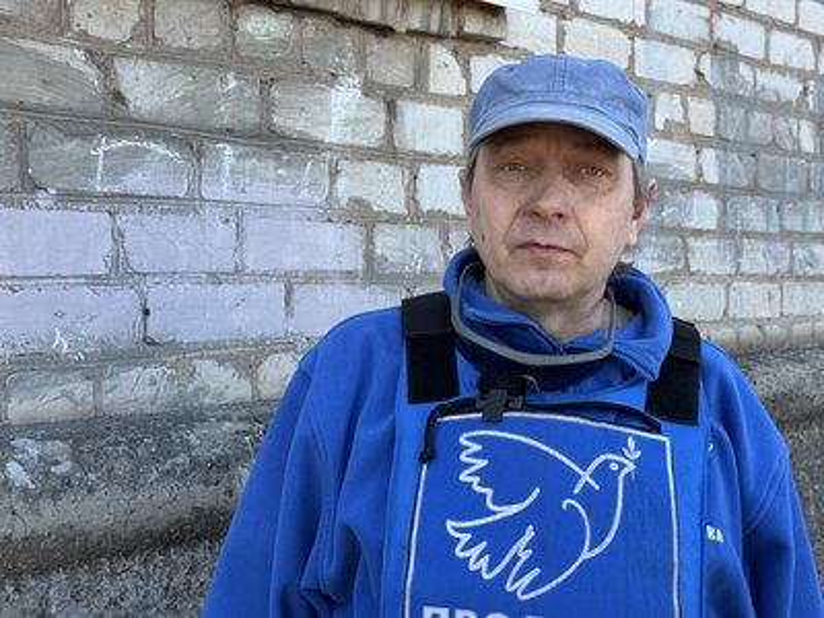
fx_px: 1143
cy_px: 309
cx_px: 412
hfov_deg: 39.7
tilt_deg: -1.5
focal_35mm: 48
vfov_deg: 30.3
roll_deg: +0.1
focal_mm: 6.76
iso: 64
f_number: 1.78
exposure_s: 1/454
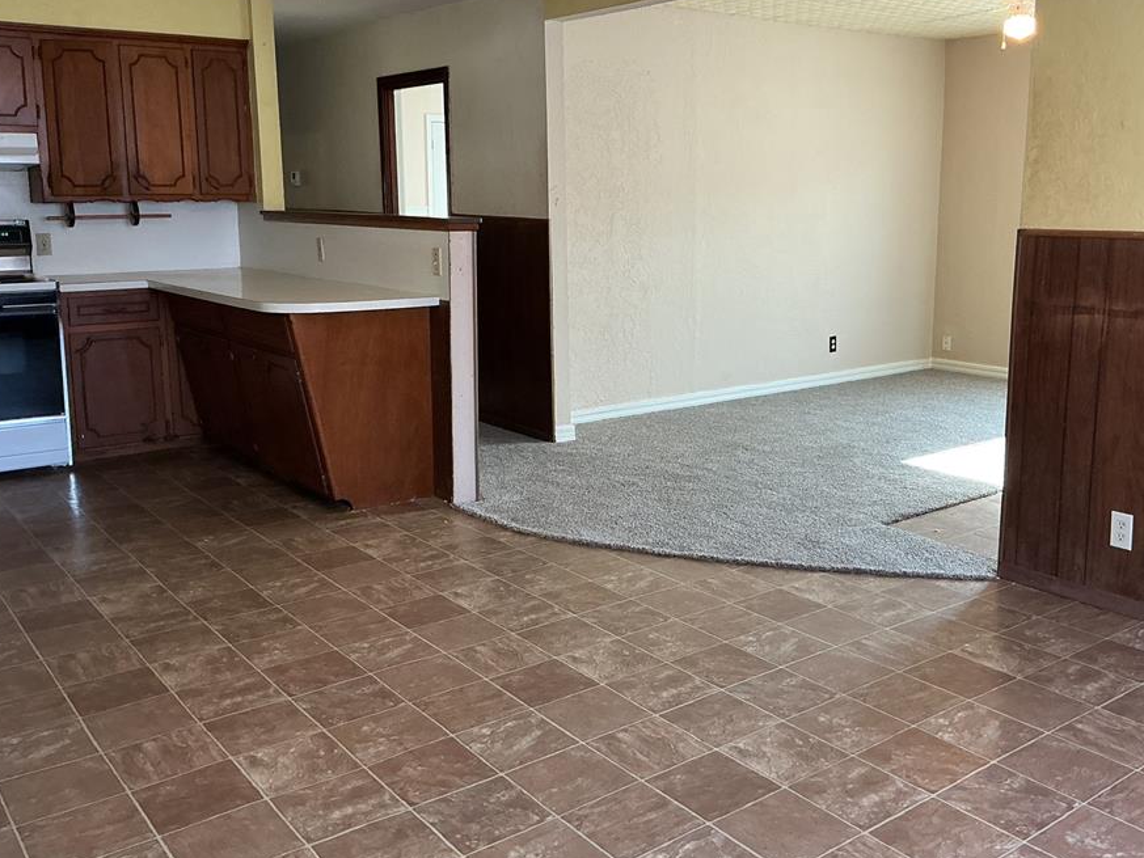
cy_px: 381
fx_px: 1124
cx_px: 651
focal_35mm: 34
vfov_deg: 41.7
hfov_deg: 53.8
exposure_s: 1/60
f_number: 1.8
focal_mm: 3
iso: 100
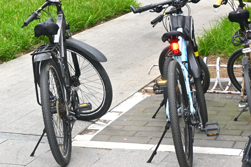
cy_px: -11
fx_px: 860
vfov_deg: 11.0
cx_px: 94
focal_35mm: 123
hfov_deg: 16.6
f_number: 4.8
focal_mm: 29
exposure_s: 1/200
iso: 640
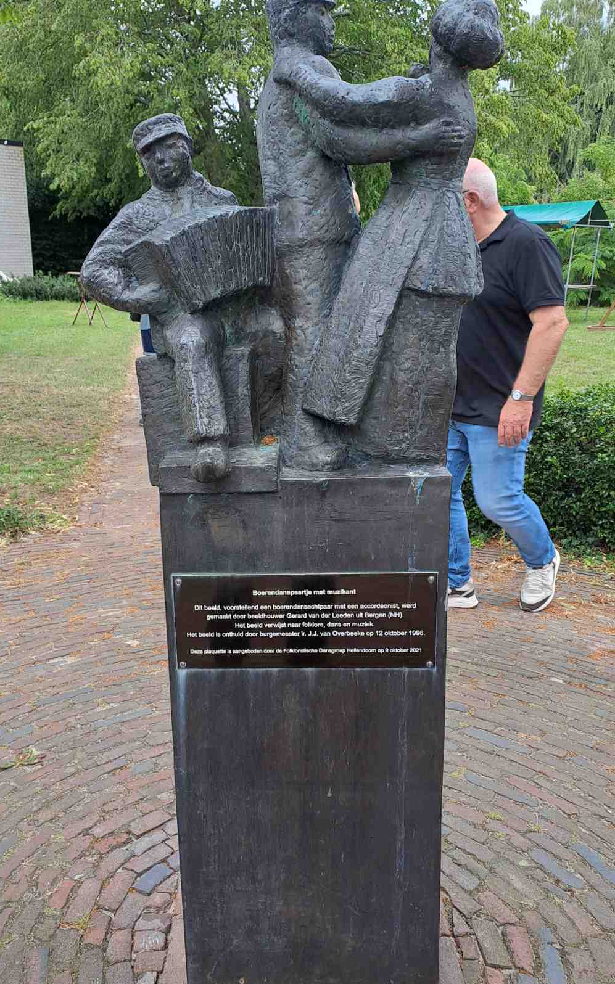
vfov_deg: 61.2
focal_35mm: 31
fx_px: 832
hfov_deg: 40.4
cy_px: 527
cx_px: 239
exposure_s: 1/154
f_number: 1.8
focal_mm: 4.65
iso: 32
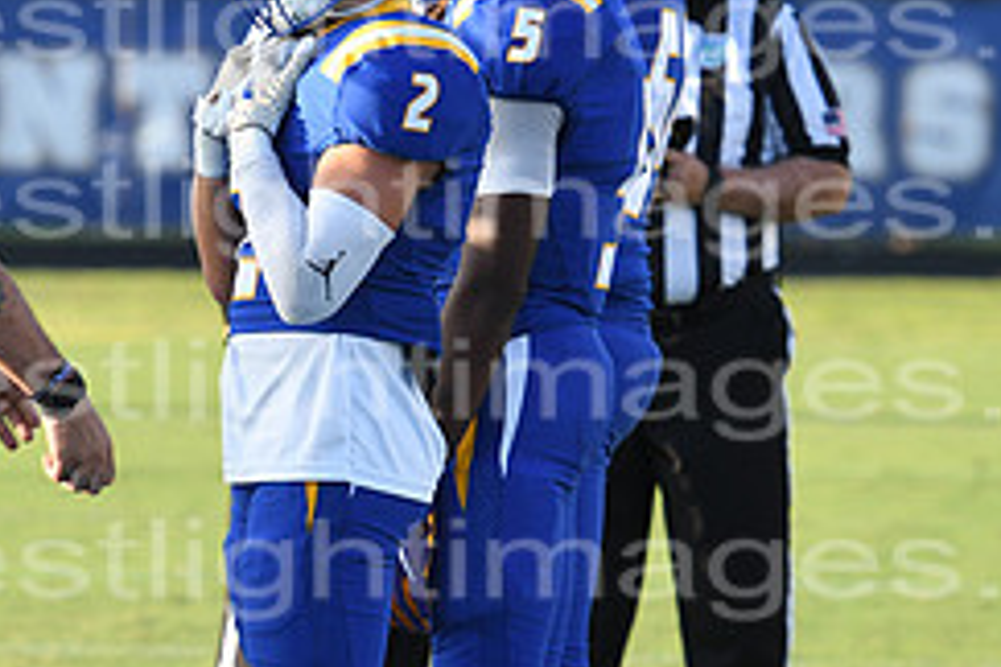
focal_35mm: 573
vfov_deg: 2.4
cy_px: 480
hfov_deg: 3.6
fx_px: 15931
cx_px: 387
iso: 220
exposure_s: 1/500
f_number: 5.6
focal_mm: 160
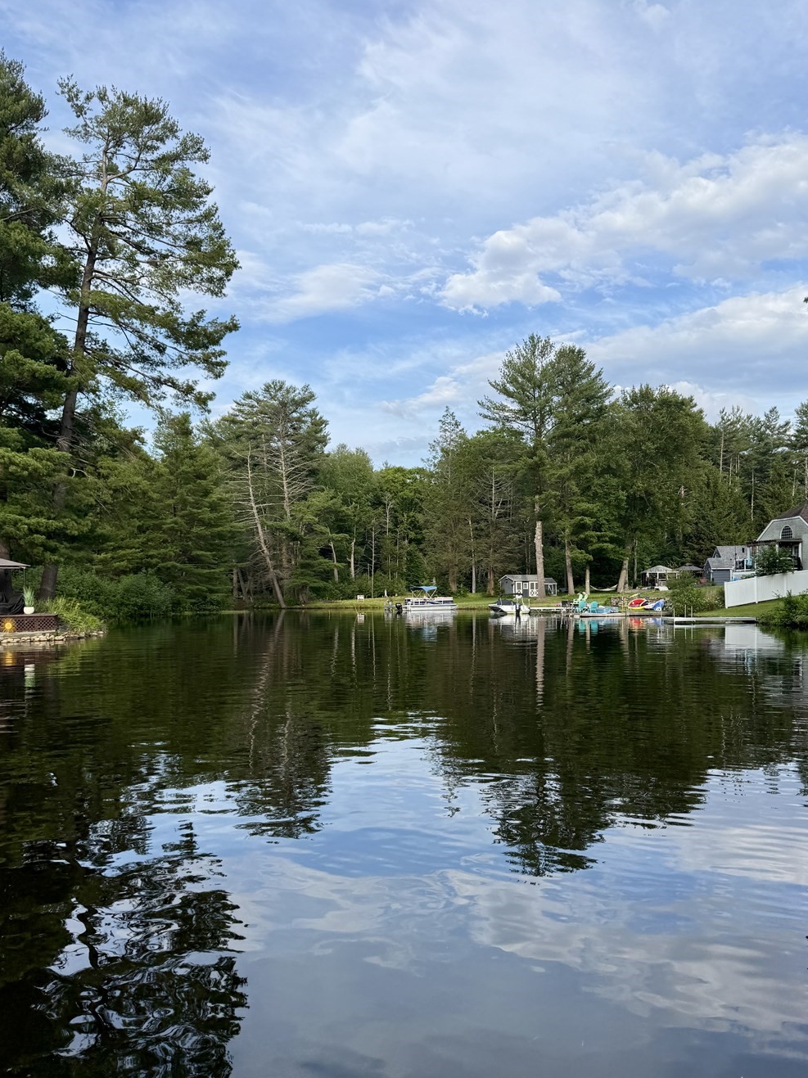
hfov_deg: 49.7
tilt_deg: -0.3
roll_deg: +0.2
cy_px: 595
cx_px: 438
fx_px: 872
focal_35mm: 28
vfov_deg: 63.3
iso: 80
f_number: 1.78
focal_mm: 6.76
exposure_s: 1/2169
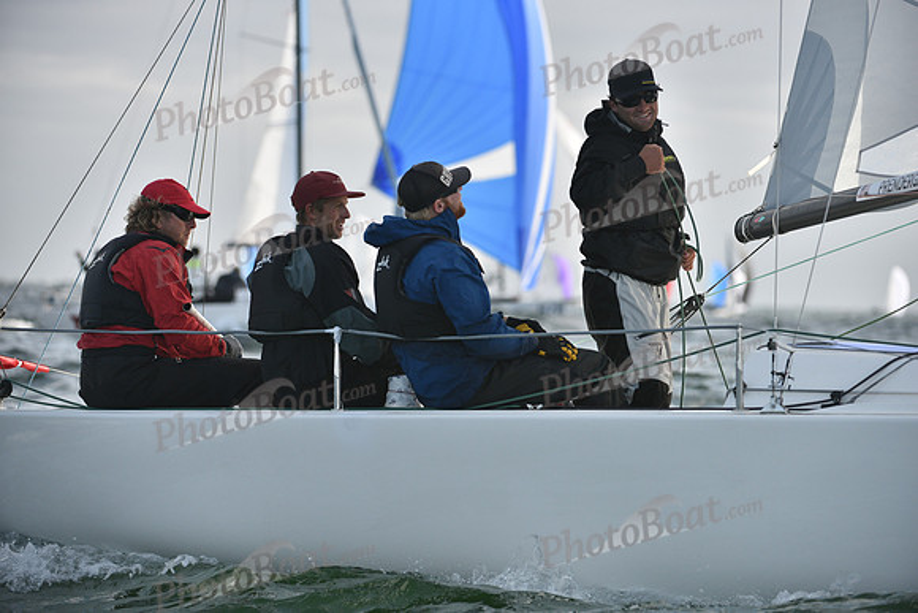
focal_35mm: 200
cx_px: 459
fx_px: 5101
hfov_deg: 10.3
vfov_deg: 6.9
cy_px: 306
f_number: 4.5
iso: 320
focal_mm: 200
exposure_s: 1/1600
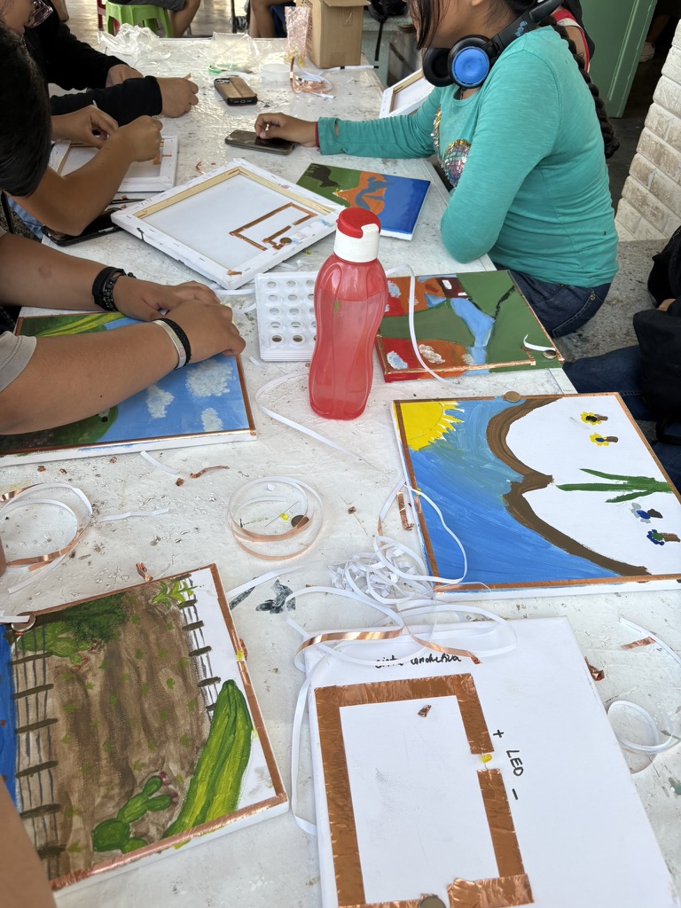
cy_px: 454
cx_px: 340
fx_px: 682
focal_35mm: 26
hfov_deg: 53.1
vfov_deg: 67.3
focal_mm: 5.96
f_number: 1.6
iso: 32
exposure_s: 1/158
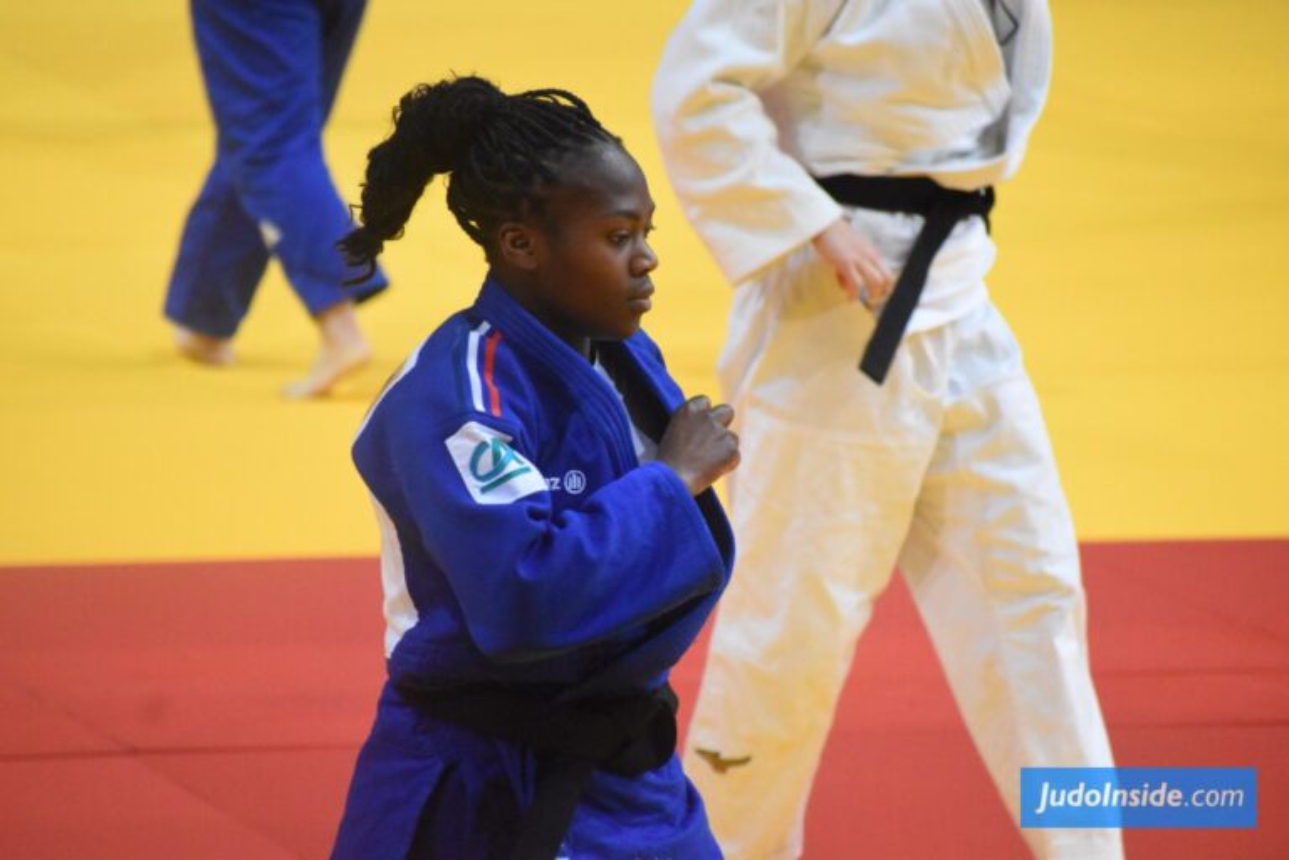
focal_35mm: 450
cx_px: 644
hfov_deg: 4.6
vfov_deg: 3.1
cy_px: 430
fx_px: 16111
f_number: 7.1
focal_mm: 300
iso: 6400
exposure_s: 1/500
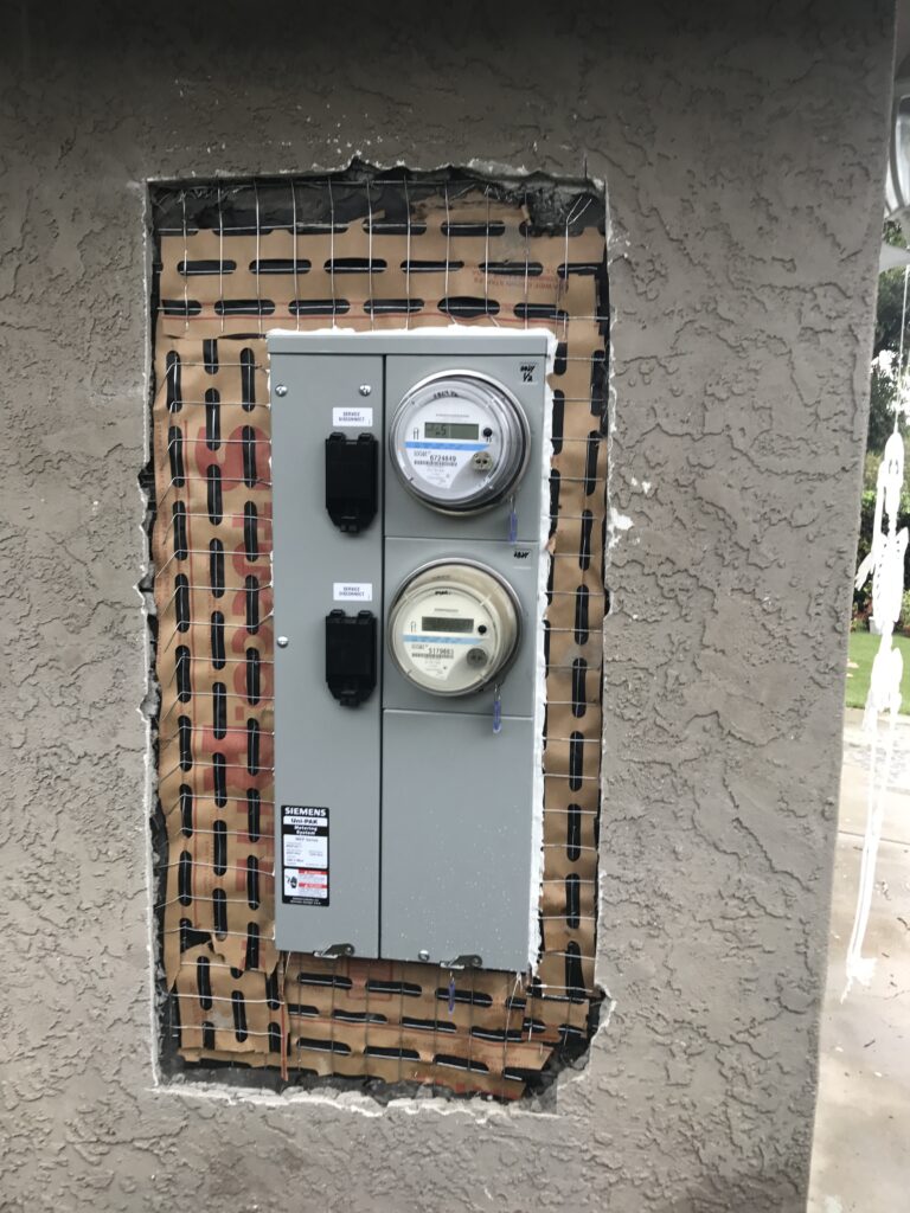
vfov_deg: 63.4
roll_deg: -0.9
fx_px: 981
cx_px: 455
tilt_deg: -8.3
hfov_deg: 49.7
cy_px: 606
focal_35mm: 28
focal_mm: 3.99
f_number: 1.8
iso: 25
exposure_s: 1/60
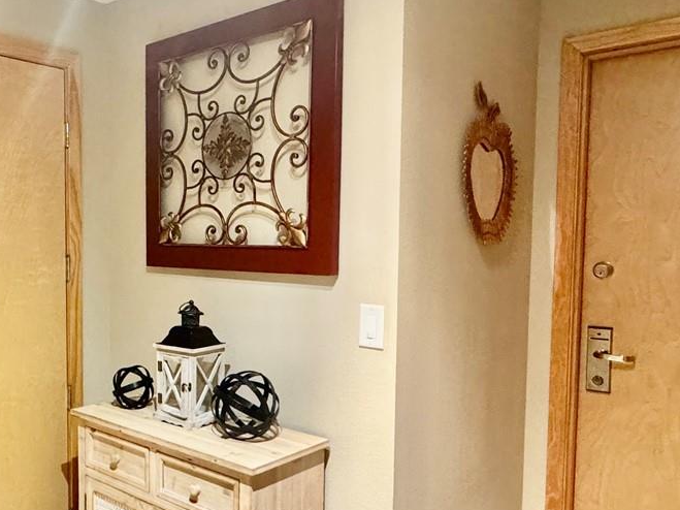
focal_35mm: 34
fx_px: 668
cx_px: 169
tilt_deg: -4.2
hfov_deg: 51.6
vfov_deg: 41.7
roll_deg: +0.3
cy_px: 286
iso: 800
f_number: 2.2
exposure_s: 1/60
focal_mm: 2.22
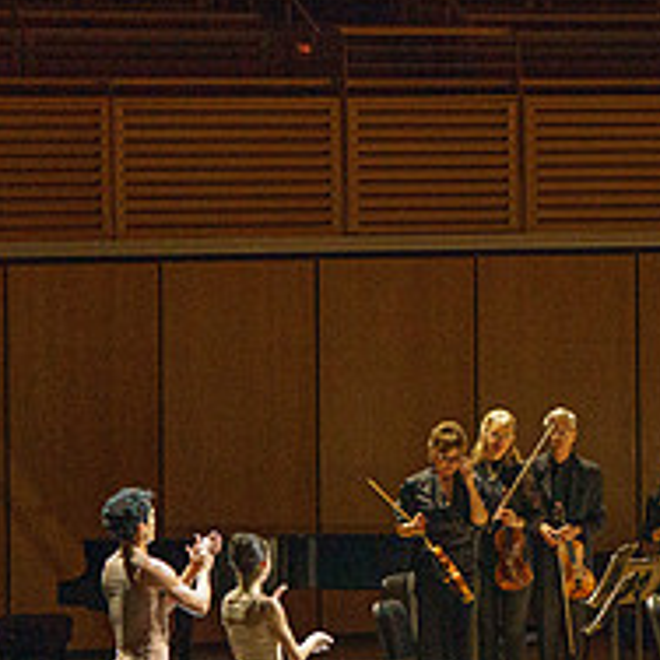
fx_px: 5889
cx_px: 930
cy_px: 408
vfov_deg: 6.4
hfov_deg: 6.3
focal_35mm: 273
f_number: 5.6
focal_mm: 100
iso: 4000
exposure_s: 1/250
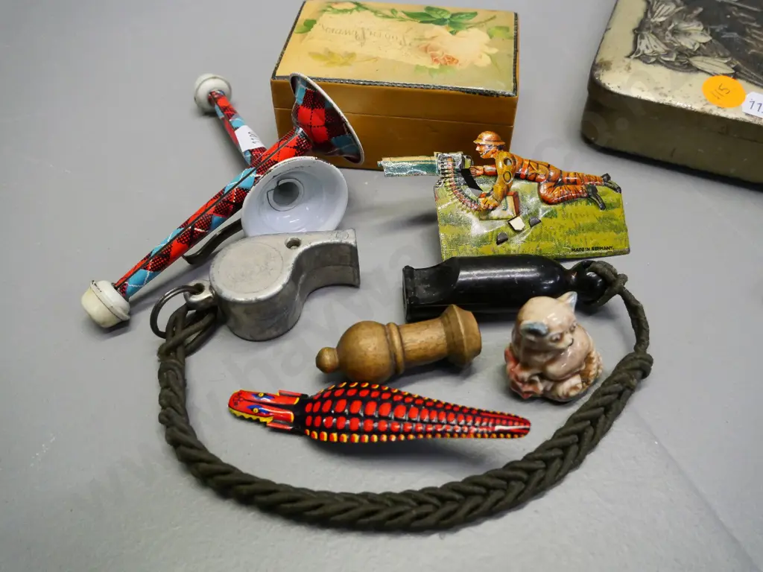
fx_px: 661
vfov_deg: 46.8
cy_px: 286
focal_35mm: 30
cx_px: 382
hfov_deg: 60.0
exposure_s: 1/200
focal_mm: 15
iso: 3200
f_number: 5
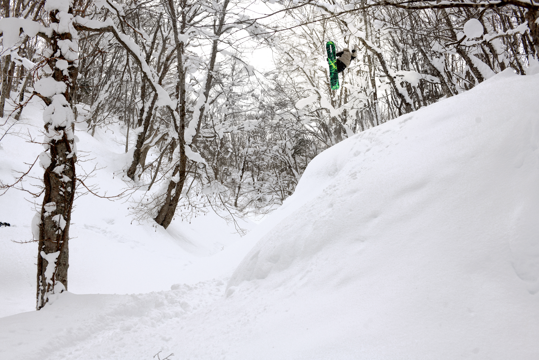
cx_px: 270
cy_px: 180
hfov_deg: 48.5
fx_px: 599
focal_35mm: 40
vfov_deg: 33.4
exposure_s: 1/500
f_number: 7.1
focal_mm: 40
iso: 200
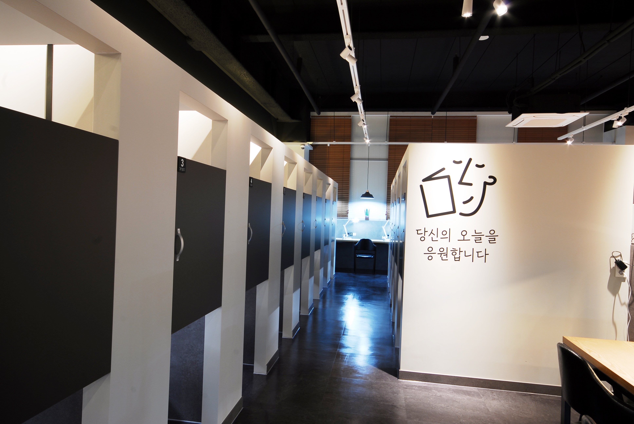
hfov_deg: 73.7
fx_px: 423
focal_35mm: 24
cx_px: 317
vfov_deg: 53.3
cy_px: 212
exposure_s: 3
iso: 100
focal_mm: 16
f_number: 13
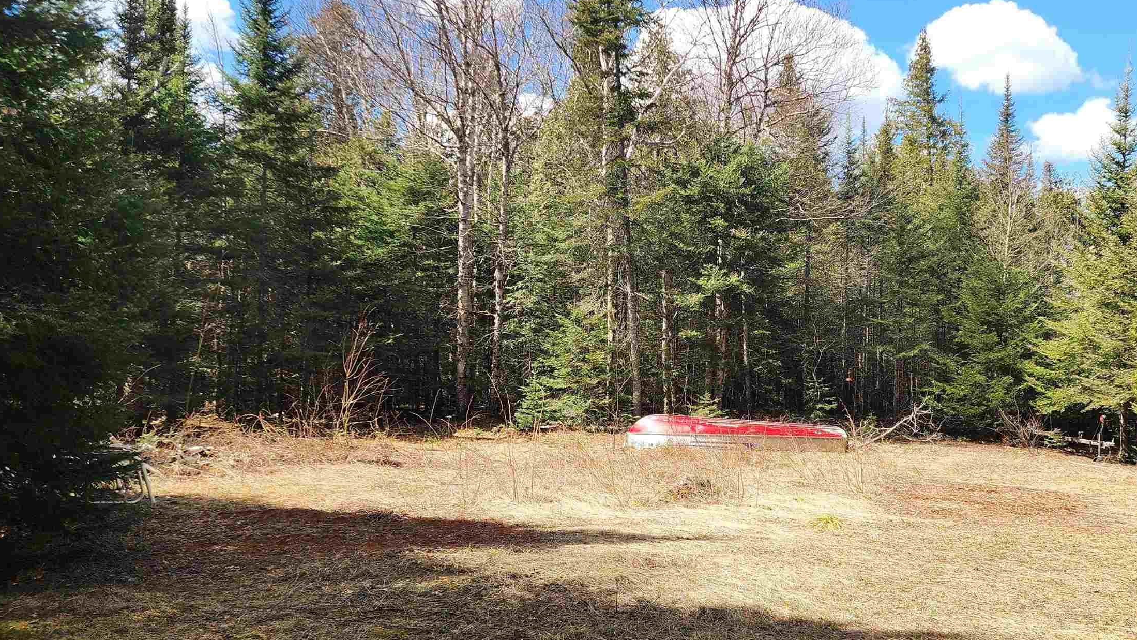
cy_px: 352
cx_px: 714
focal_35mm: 35
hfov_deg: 55.9
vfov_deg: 33.7
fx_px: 1055
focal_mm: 6.4
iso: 12
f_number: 1.8
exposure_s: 1/418
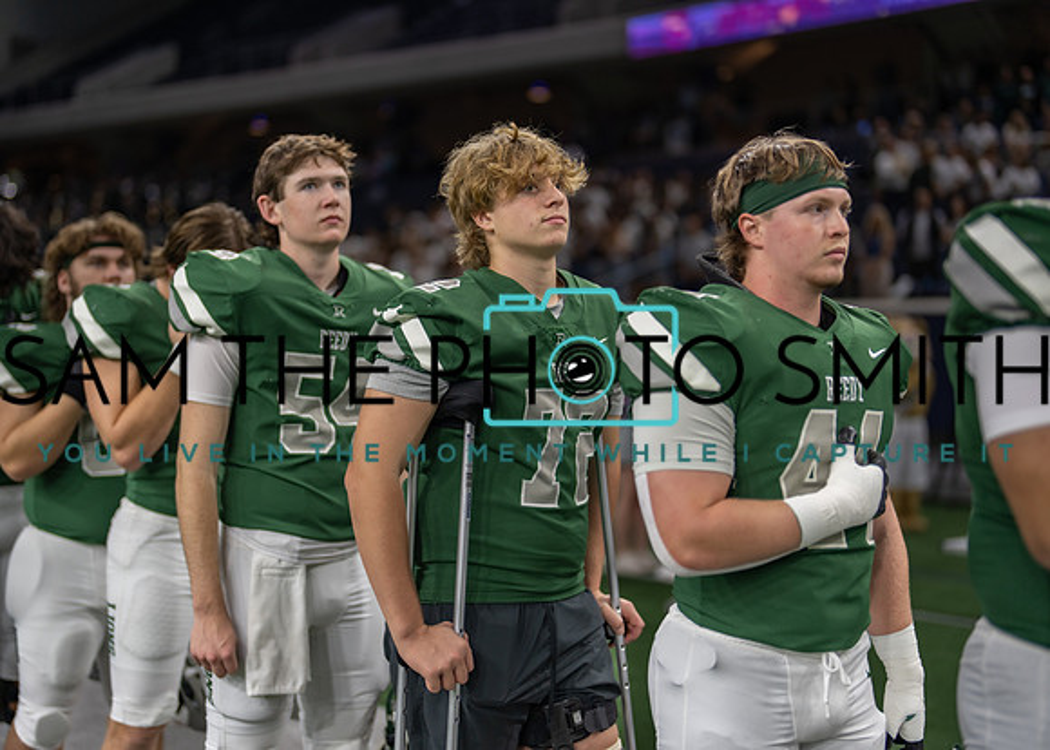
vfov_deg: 27.0
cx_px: 525
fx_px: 1562
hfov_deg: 37.2
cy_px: 375
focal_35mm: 52
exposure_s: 1/500
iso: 160
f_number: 1.2
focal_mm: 50
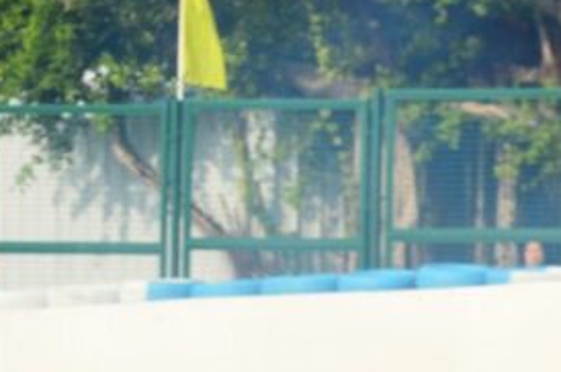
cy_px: 653
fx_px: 17464
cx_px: 907
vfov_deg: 1.2
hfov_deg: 1.8
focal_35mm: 1122
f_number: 8
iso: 200
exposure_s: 1/400
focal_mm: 300
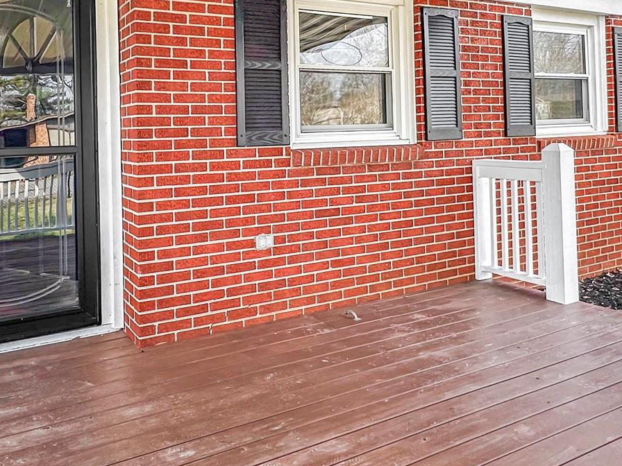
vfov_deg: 43.2
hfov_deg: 56.8
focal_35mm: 32
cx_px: 294
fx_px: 575
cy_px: 138
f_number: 2.2
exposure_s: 1/180
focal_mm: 2.22
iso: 40
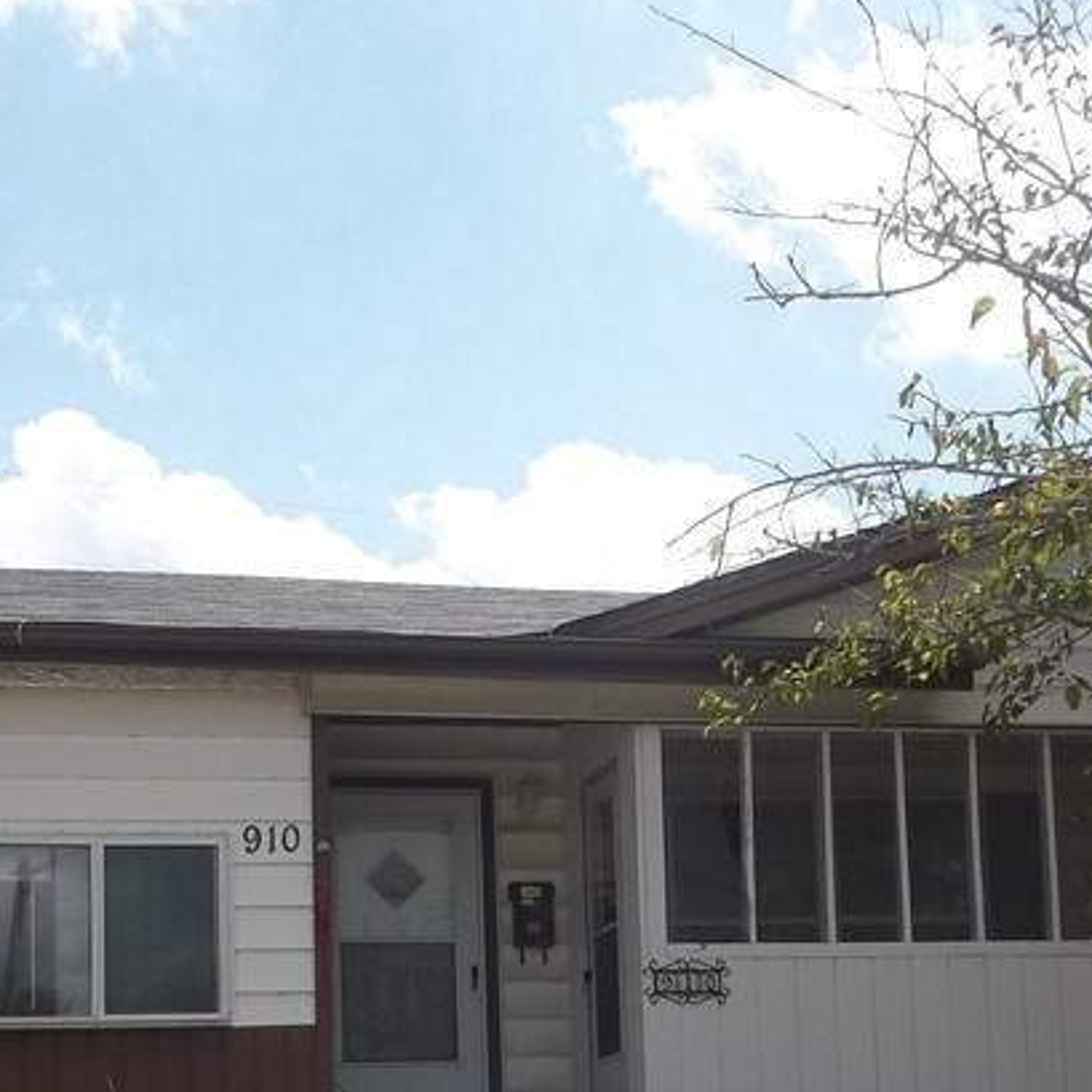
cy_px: 945
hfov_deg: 23.6
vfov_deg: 23.2
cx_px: 662
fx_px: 2605
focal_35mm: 73
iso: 80
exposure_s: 1/250
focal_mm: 5.9
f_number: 8
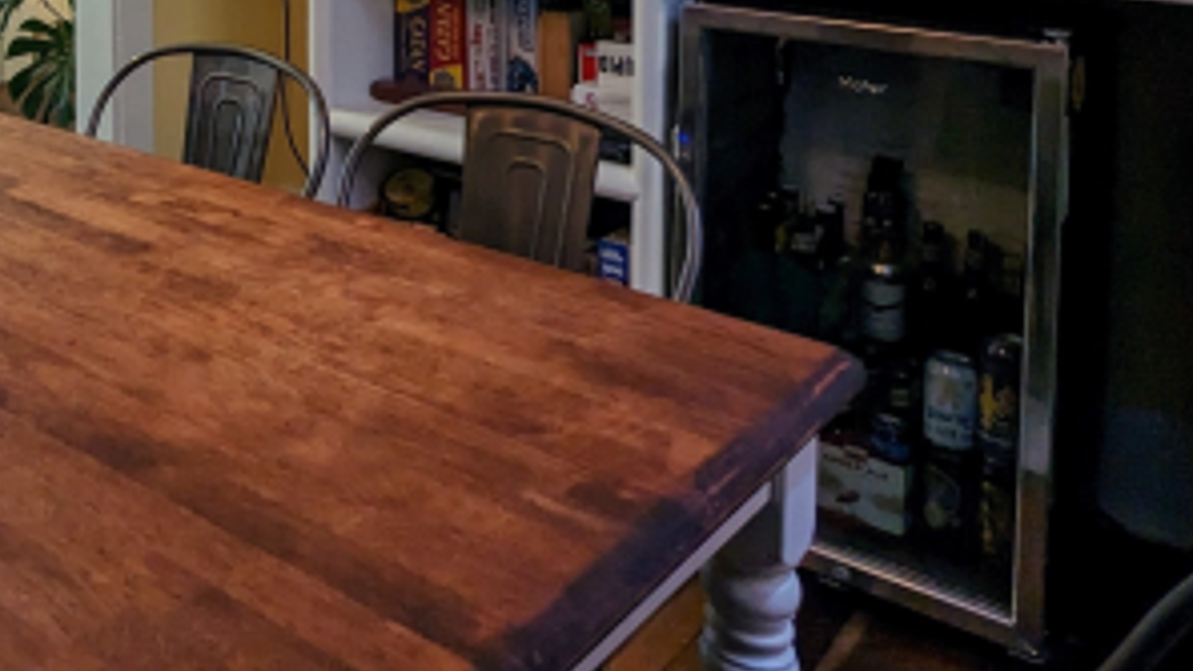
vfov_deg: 26.4
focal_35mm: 39
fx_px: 1234
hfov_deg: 47.0
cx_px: 145
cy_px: -173
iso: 97
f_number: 2.2
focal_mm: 2.35
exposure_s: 1/24
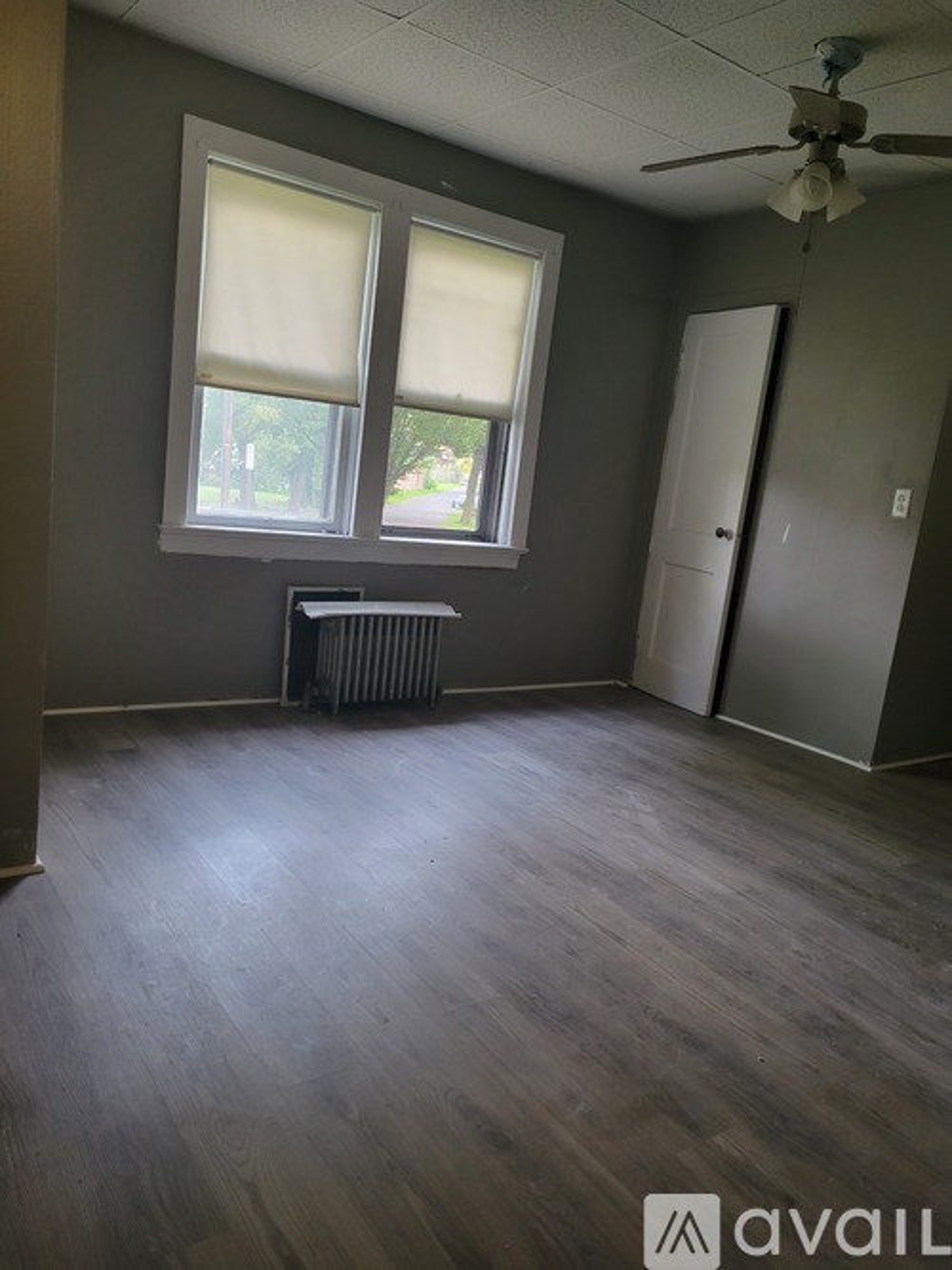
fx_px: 954
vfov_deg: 67.3
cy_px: 635
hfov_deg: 53.0
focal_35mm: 26
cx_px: 476
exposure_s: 1/40
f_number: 1.8
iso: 250
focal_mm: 5.4
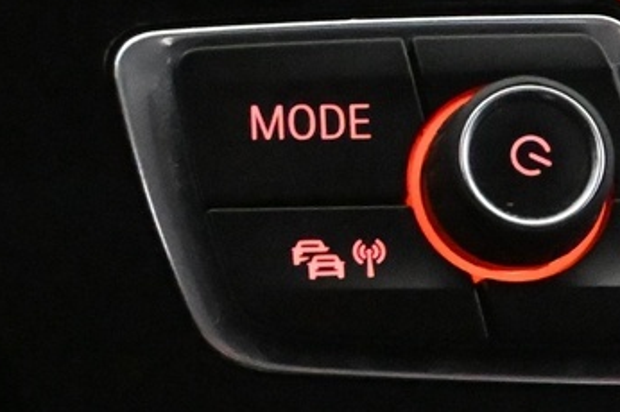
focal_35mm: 288
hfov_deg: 6.9
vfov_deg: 4.7
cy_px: 451
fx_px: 4961
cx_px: 1188
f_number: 5.6
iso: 12800
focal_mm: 41
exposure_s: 1/60
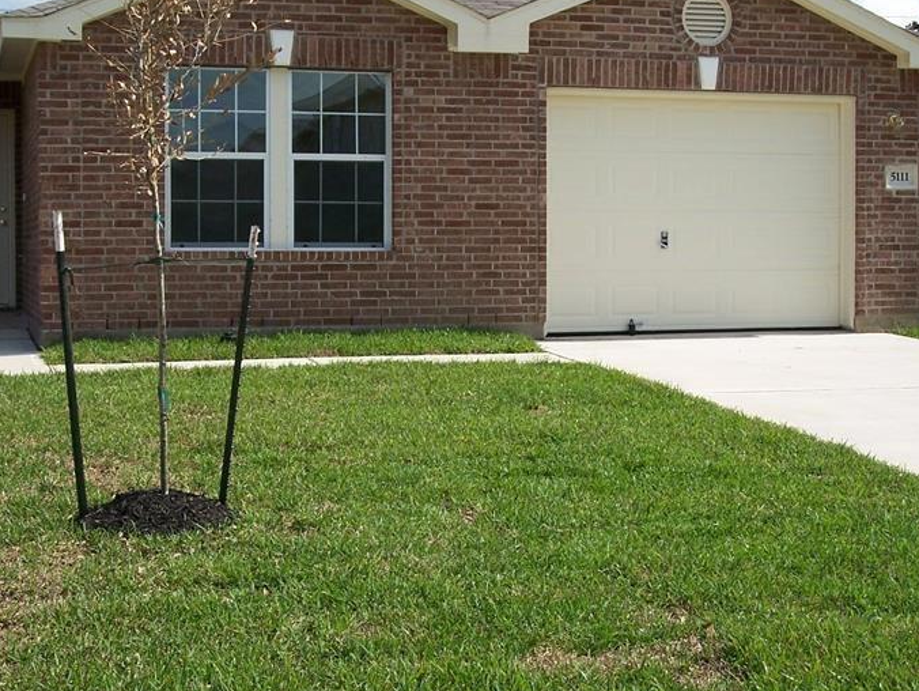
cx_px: 410
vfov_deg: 24.8
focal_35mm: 59
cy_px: 291
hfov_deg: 32.6
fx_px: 1567
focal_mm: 8
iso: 100
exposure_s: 1/750
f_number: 4
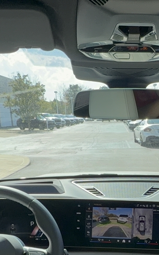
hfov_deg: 24.4
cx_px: 134
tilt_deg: -17.6
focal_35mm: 52
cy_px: 230
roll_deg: +2.8
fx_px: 360
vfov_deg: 36.4
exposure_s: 1/315
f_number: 2.2
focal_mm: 2.22
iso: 20
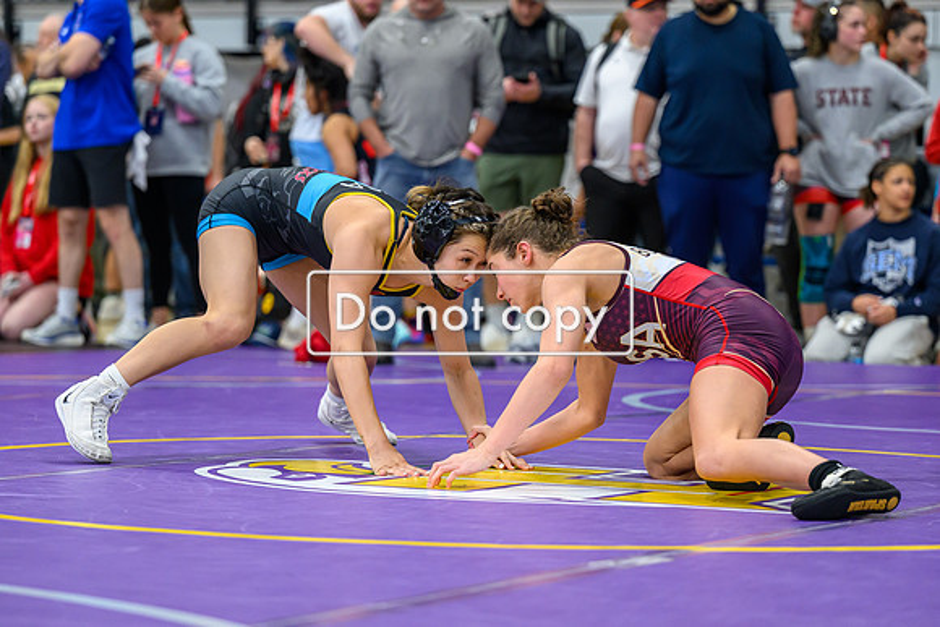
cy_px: 315
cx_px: 521
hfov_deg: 15.8
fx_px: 3380
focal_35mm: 129
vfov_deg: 10.6
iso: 2500
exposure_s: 1/800
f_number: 2.8
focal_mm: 105
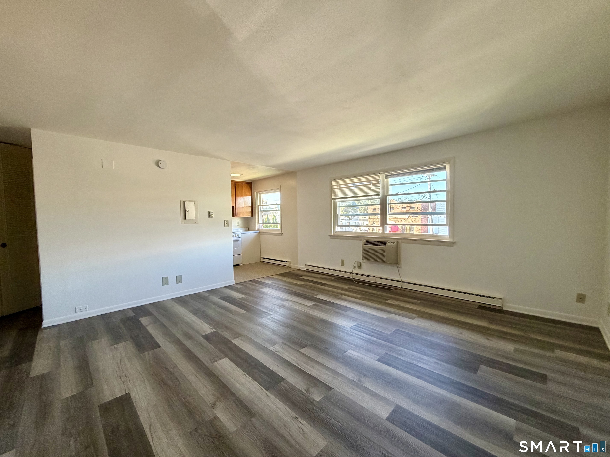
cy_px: 228
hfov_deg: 102.1
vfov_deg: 85.7
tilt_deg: -2.7
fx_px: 247
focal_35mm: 14
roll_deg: +1.1
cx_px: 305
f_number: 2.2
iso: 320
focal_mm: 2.22
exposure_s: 1/94
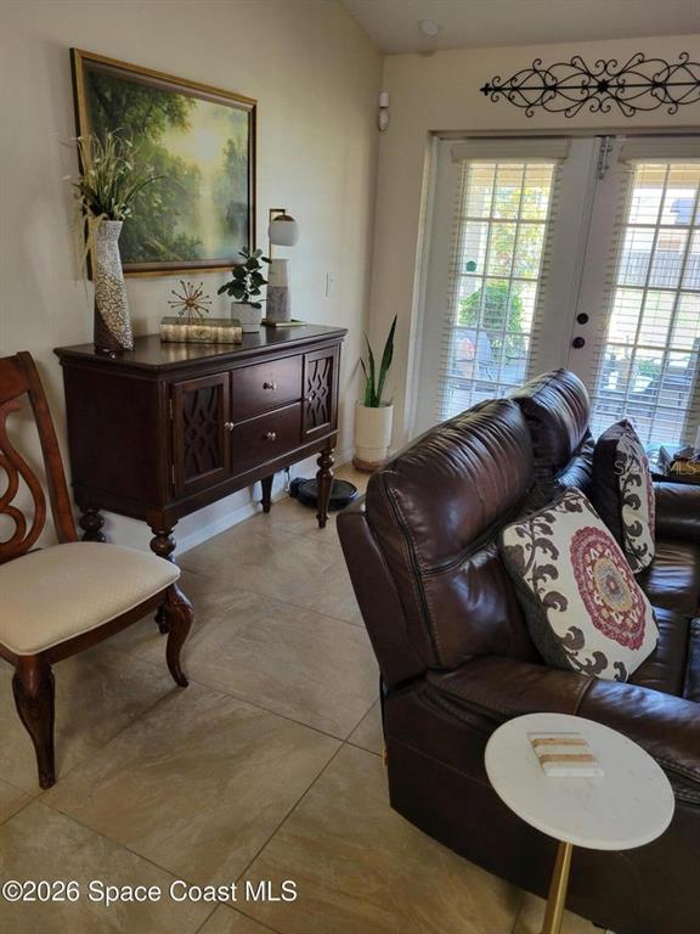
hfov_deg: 53.1
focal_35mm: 26
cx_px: 350
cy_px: 467
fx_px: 701
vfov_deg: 67.3
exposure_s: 1/40
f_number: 1.8
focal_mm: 5.4
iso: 200
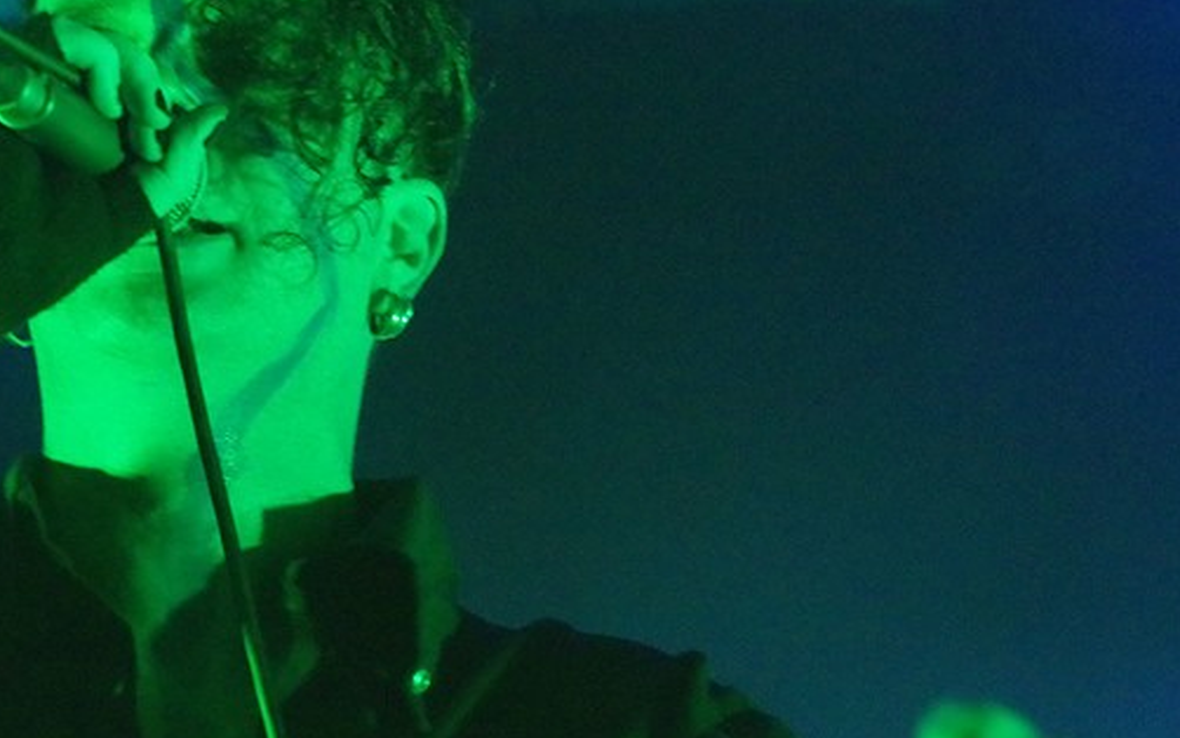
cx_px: 268
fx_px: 4407
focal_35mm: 137
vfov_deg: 9.6
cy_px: 435
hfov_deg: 15.2
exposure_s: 1/250
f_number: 2.5
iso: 6400
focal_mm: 50
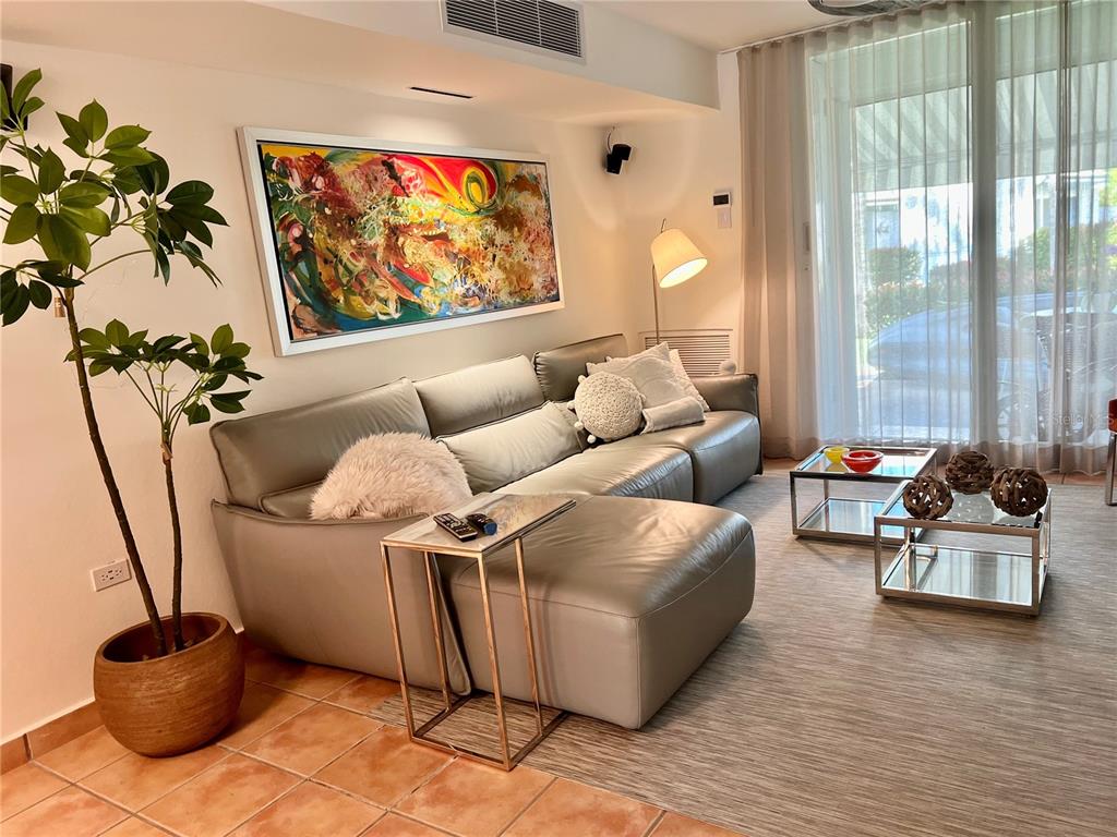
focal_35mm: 26
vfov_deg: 53.1
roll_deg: +6.0
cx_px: 558
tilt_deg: -11.0
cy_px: 418
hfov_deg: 67.3
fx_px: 839
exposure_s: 1/120
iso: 100
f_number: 1.5
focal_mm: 5.7
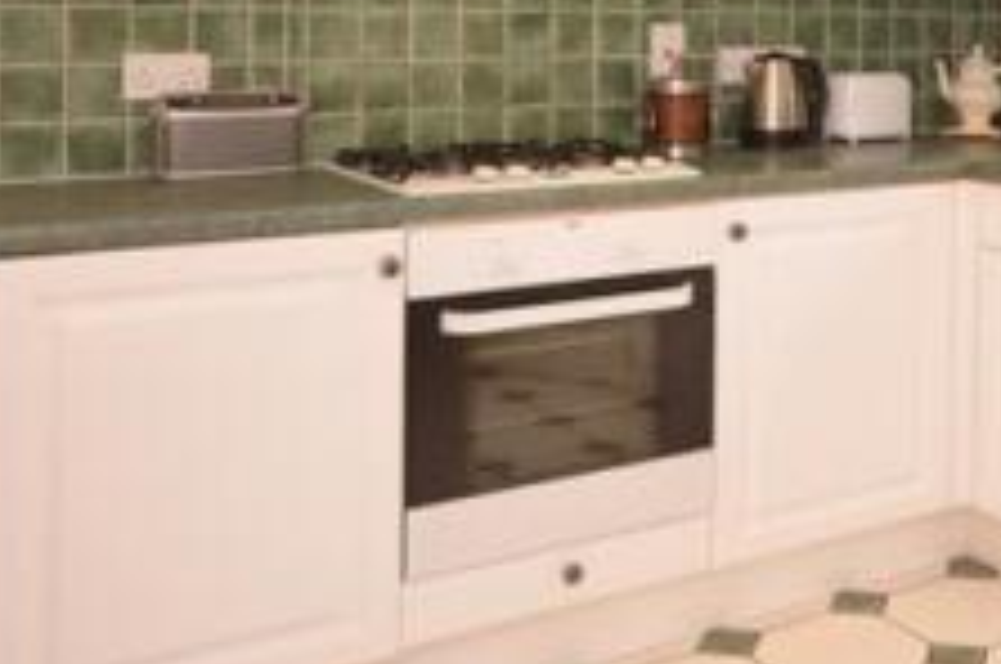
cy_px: -29
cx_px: 862
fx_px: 1472
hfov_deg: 35.8
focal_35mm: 53
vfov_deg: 24.1
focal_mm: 12
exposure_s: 1/60
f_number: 5.6
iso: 200
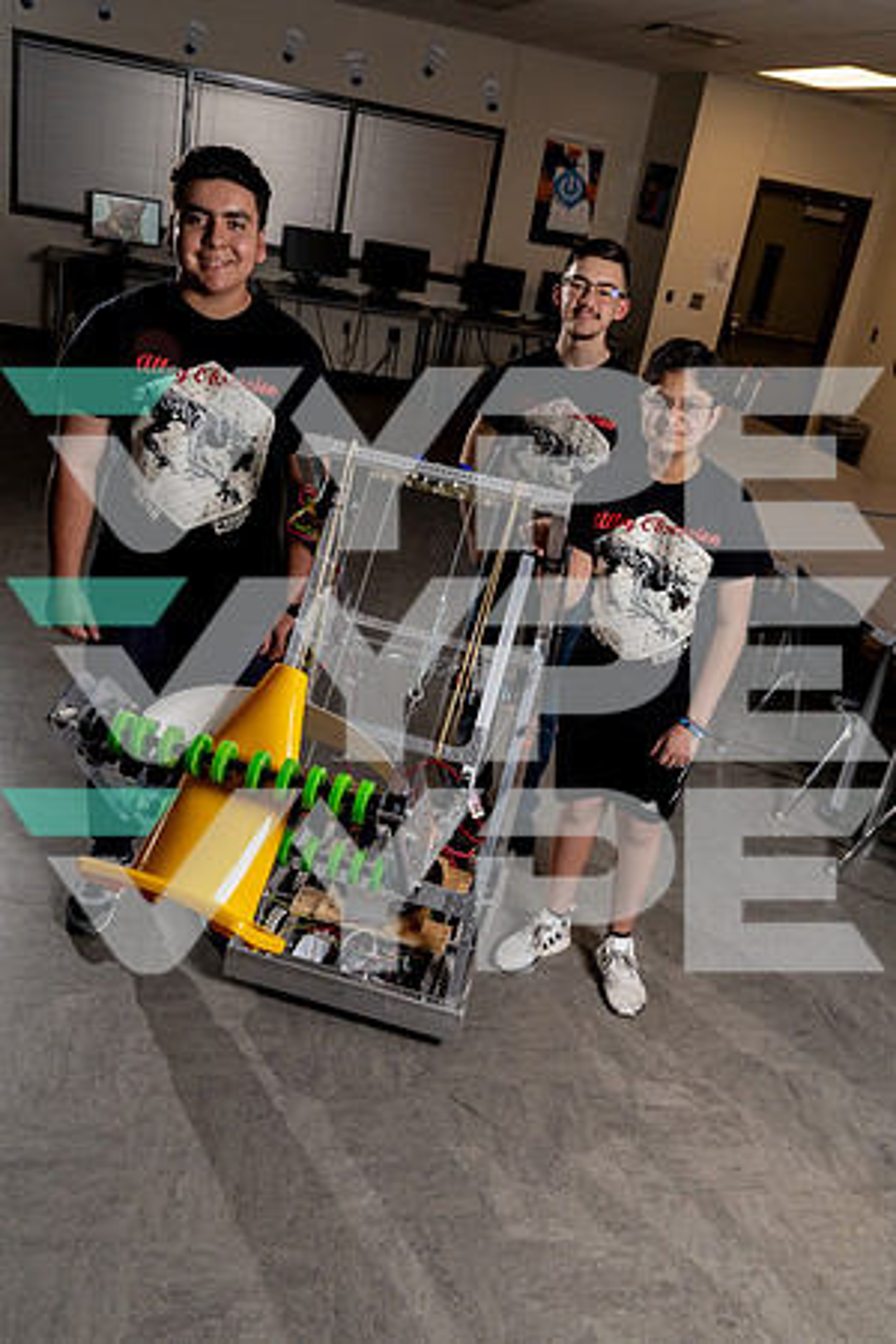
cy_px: 672
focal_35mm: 31
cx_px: 448
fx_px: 1157
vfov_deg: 60.3
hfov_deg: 42.3
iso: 500
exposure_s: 1/250
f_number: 6.3
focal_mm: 31
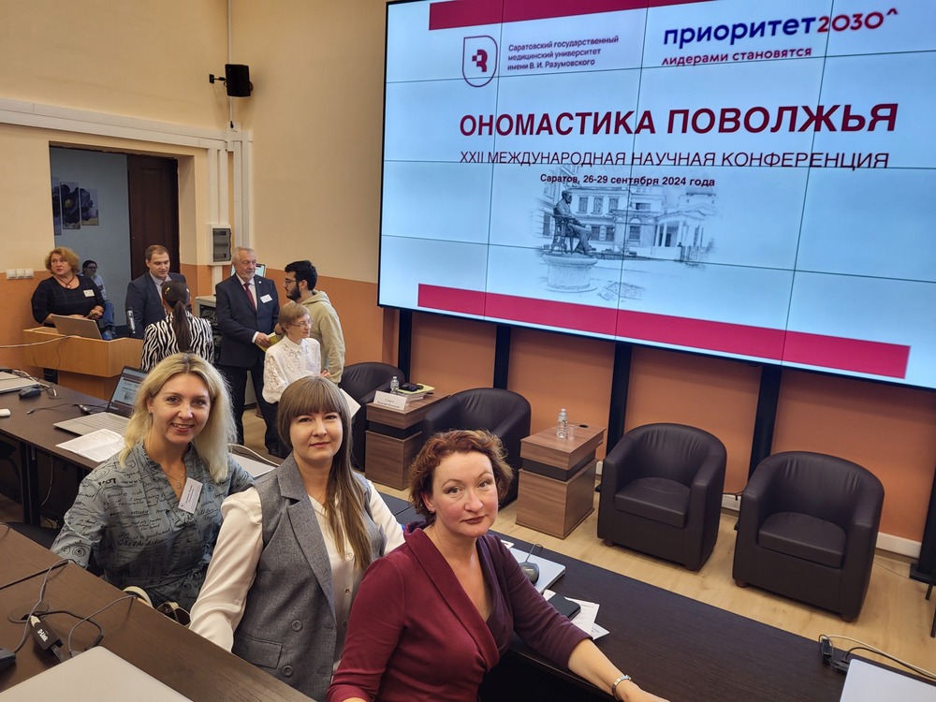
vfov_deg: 53.1
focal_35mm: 26
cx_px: 468
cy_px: 351
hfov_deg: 67.3
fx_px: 703
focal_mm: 5.4
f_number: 1.8
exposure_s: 1/120
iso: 125
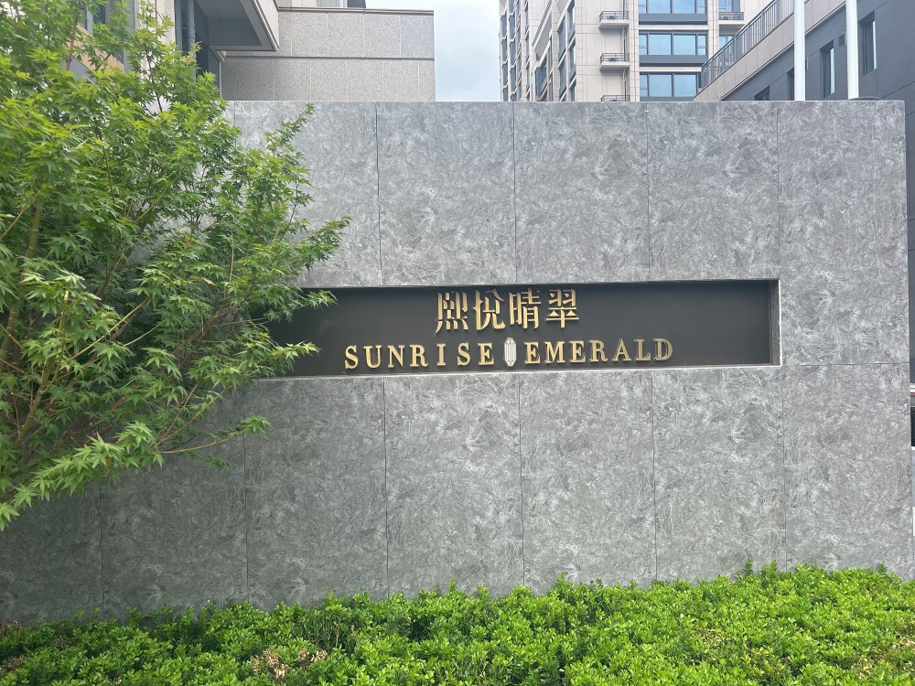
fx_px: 687
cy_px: 343
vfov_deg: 53.1
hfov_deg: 67.3
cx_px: 458
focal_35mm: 26
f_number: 1.5
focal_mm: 5.7
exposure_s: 1/1344
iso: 50
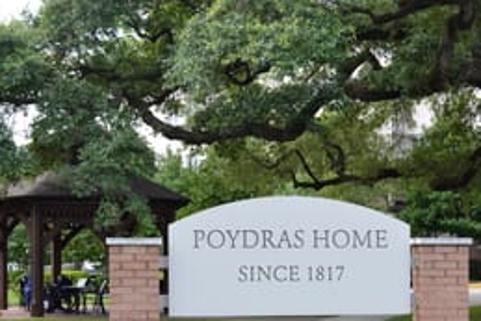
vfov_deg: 18.9
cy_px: 245
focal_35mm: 72
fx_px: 959
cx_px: 266
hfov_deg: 28.1
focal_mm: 31
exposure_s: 1/500
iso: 640
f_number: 4.2
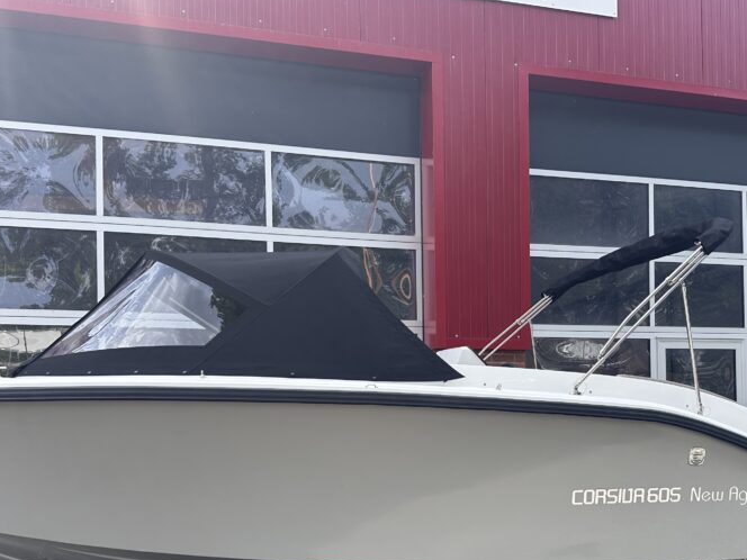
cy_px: 404
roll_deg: +1.0
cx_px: 414
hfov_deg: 50.0
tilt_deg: +1.0
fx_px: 798
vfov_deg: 37.9
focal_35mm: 37
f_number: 1.78
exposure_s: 1/1183
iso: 80
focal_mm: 6.86
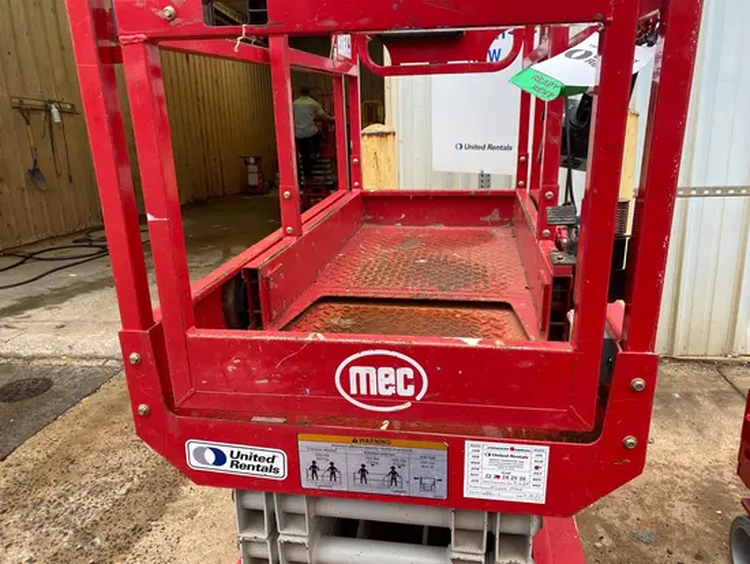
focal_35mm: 26
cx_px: 375
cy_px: 282
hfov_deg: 67.3
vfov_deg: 53.1
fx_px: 564
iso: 80
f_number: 1.8
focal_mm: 4.25
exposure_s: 1/121
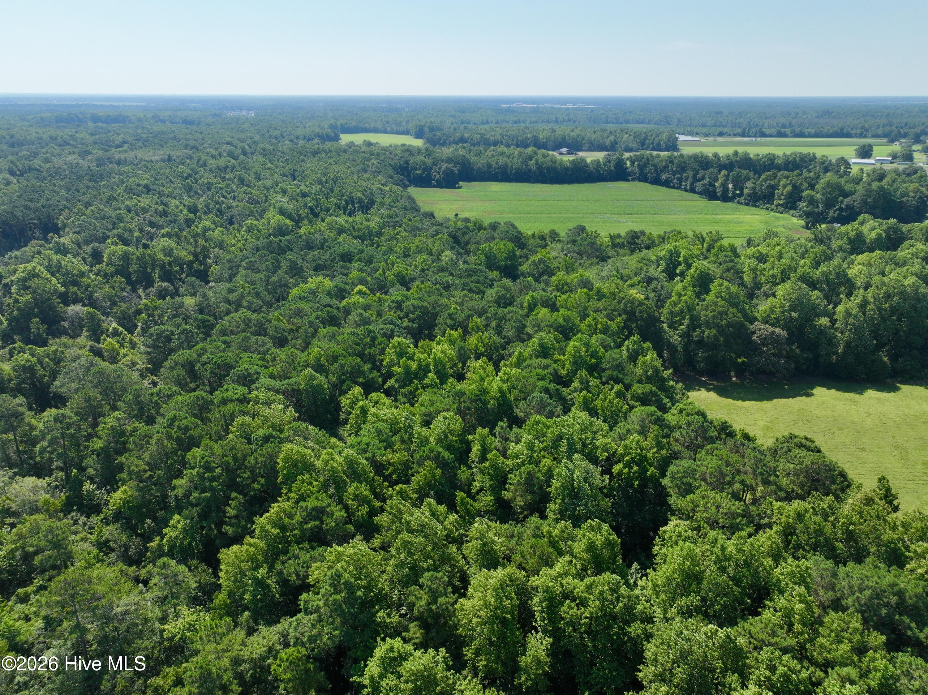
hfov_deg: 71.6
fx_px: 643
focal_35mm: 24
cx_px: 464
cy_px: 348
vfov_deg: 56.8
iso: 220
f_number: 2.8
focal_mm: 12.29
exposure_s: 1/2500
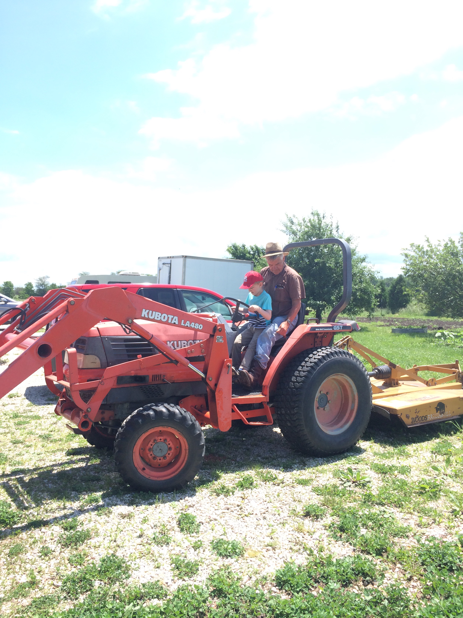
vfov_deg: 61.7
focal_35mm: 29
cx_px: 232
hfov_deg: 48.2
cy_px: 309
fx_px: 517
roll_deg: +1.8
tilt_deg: -6.4
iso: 32
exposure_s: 1/892
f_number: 2.2
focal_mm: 4.15
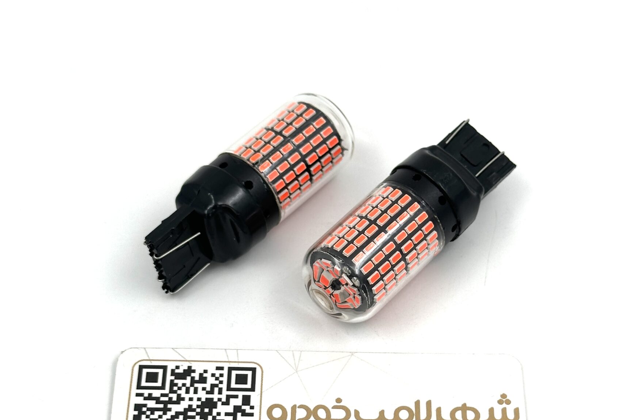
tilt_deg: -55.7
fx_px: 1295
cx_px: 345
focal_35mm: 74
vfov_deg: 18.4
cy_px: 289
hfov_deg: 27.3
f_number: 1.78
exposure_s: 1/823
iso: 64
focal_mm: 6.86
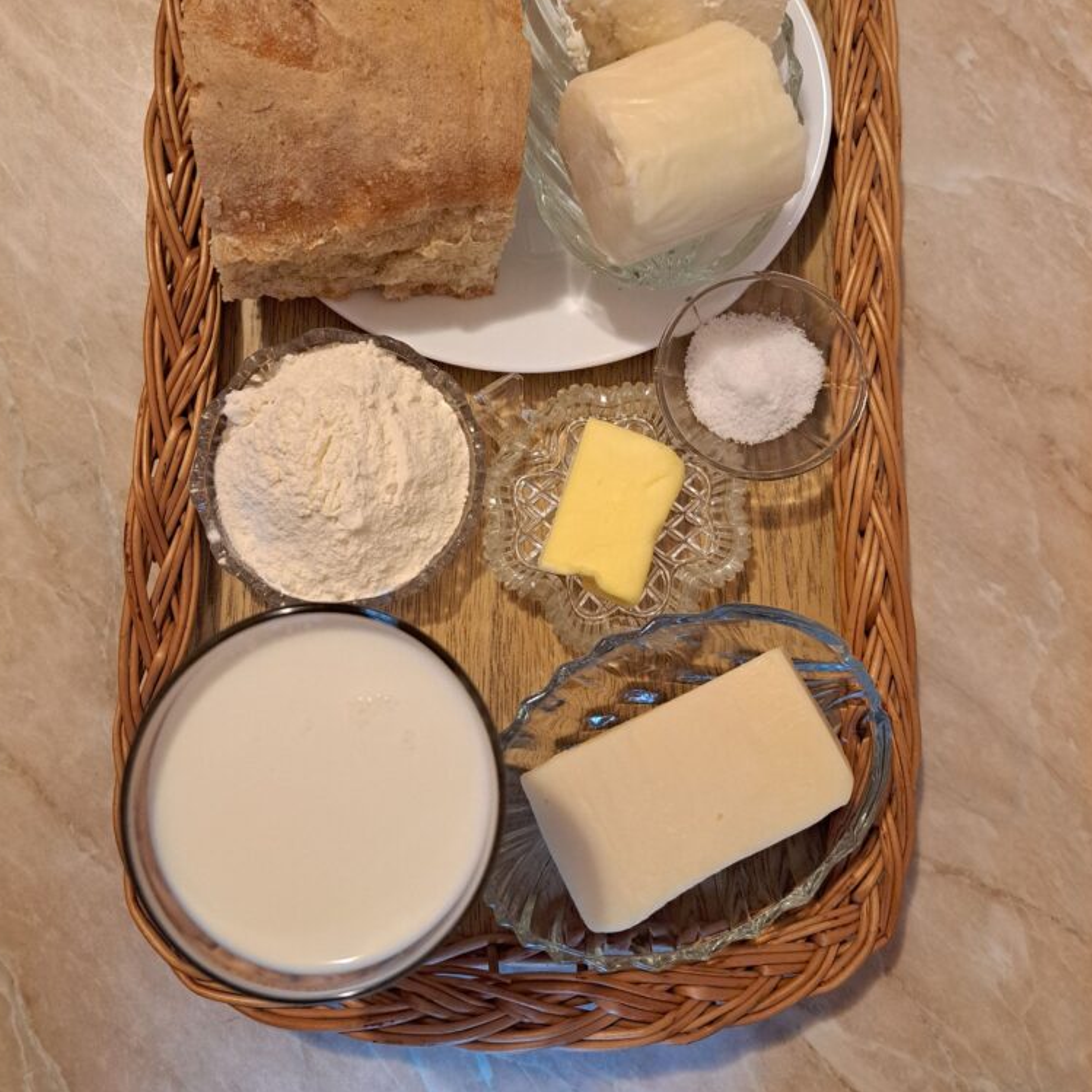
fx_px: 1035
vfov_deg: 55.1
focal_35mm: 29
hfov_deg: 55.6
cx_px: 537
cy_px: 418
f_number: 1.8
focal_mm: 5.23
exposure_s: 1/50
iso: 400
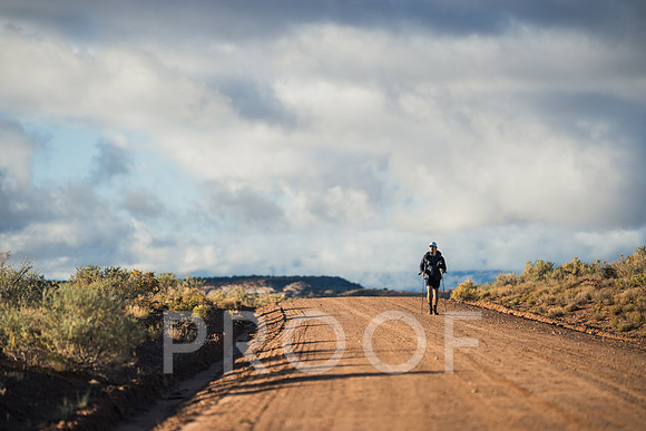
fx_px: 2765
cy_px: 216
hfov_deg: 13.3
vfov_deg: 8.9
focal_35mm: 154
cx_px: 323
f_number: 2
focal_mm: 150
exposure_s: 1/4000
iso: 100
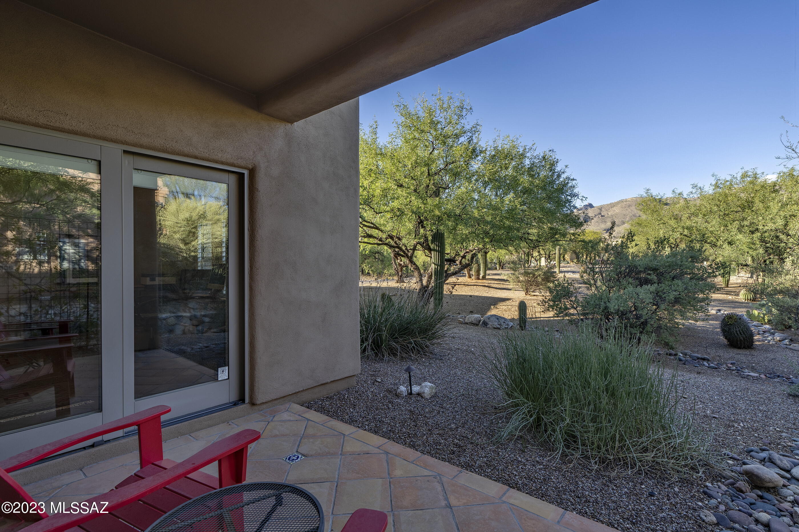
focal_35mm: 15
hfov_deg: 100.4
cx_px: 400
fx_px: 333
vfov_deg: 77.3
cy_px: 266
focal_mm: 15
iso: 100
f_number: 9
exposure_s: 1/100
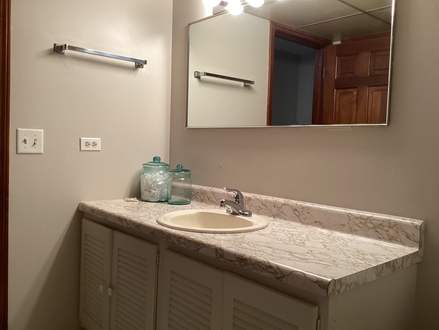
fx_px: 393
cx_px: 220
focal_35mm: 31
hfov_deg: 58.4
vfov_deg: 45.4
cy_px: 165
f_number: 2.4
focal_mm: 3.3
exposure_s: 1/60
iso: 125
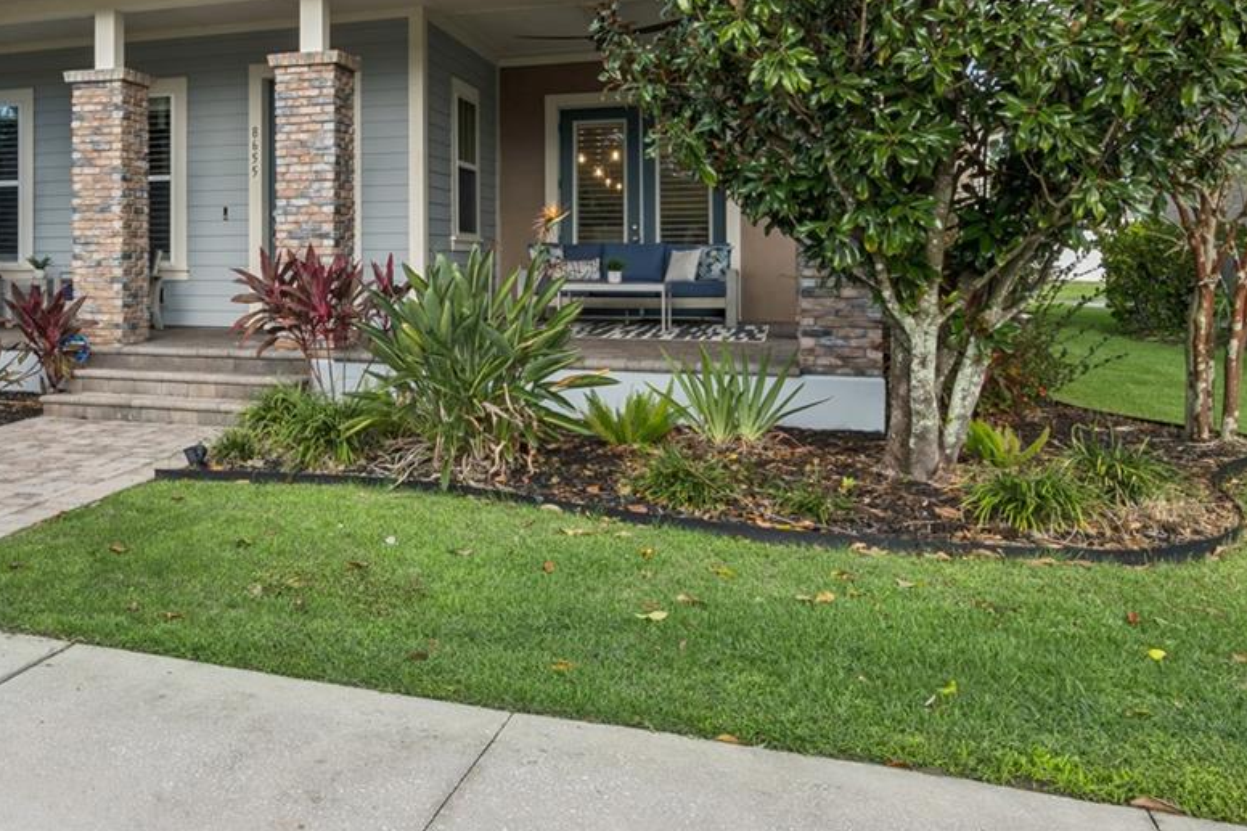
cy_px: 260
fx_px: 1143
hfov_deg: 53.4
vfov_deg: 39.4
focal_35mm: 33
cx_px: 249
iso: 100
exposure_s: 1/20
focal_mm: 16
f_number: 20
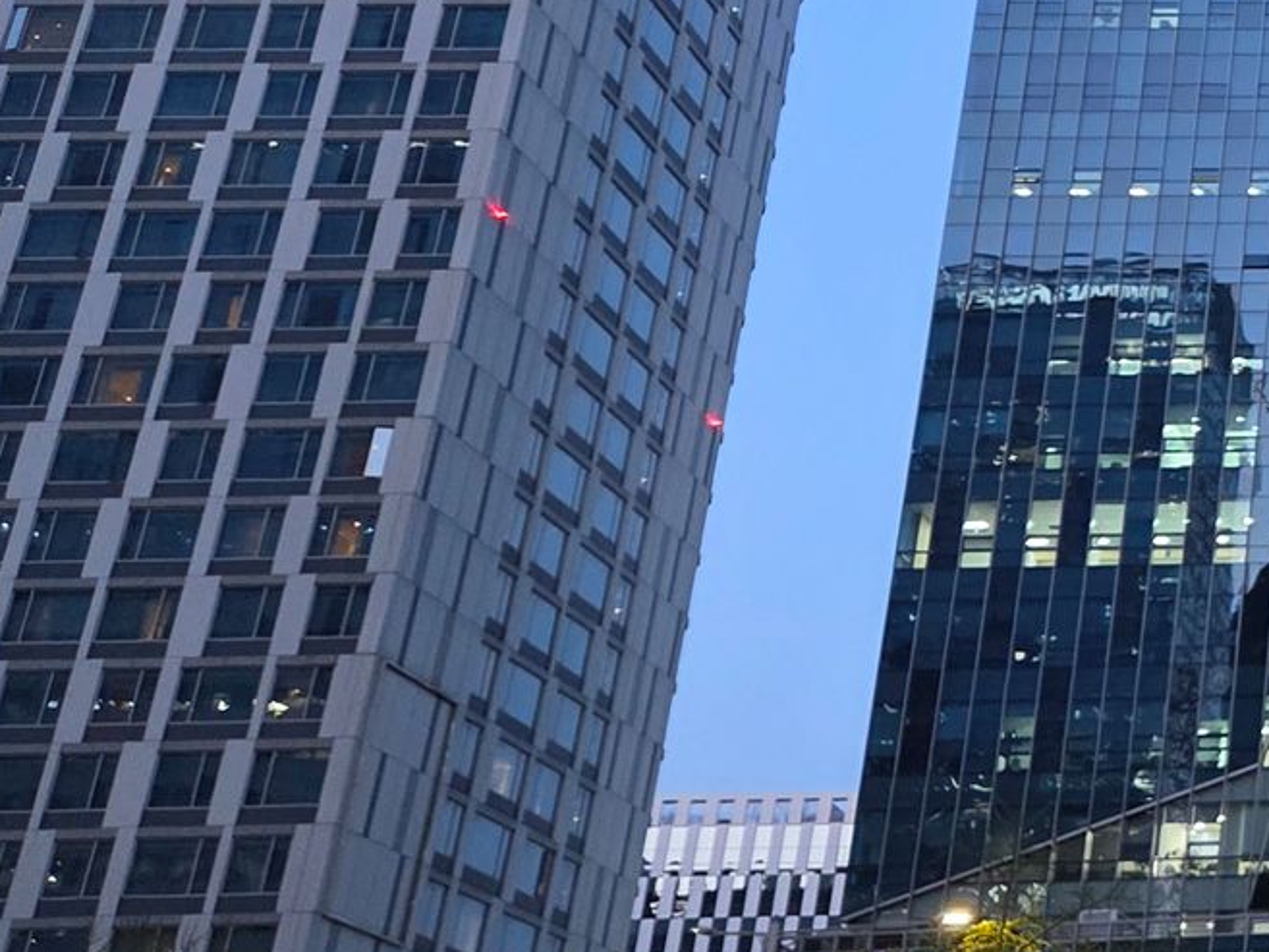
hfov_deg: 22.6
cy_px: 263
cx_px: 1914
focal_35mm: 70
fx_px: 2567
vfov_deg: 20.9
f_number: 1.8
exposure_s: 1/120
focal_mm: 5.4
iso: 800
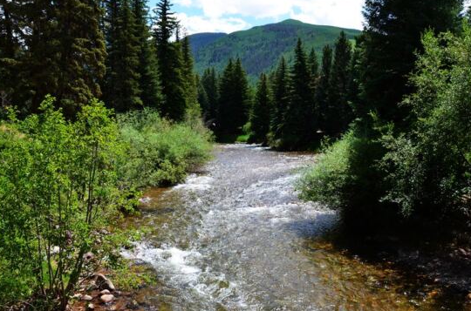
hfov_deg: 58.8
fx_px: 418
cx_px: 242
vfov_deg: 40.9
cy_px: 152
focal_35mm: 32
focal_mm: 18
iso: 125
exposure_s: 1/125
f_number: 11
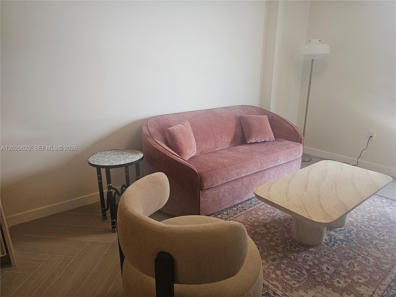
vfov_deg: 58.9
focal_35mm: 23
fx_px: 263
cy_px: 148
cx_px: 198
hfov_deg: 73.9
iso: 500
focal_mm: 6.3
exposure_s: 1/120
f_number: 1.7
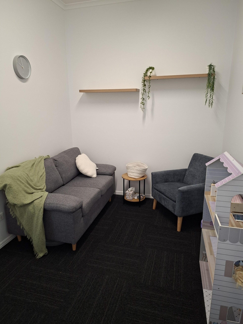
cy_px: 162
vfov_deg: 73.9
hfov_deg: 58.9
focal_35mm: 23
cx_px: 122
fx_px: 215
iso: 250
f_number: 1.8
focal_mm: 5.54
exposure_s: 1/33
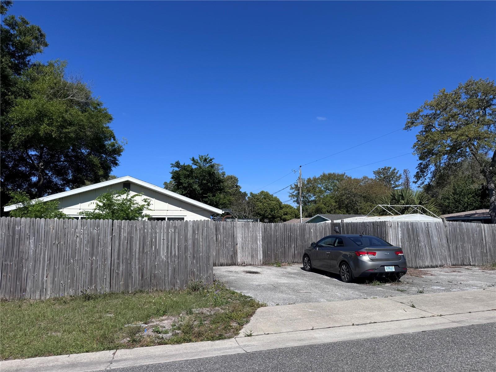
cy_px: 186
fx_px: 344
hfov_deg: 71.6
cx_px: 248
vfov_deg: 56.8
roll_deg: -0.3
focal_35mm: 24
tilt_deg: +7.4
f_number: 1.78
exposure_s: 1/6410
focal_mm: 6.76
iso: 80
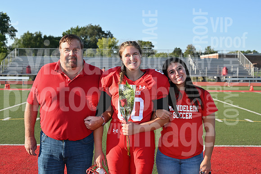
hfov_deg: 40.3
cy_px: 87
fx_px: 355
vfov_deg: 27.5
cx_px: 130
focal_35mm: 49
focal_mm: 49
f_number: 5.6
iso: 64
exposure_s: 1/200
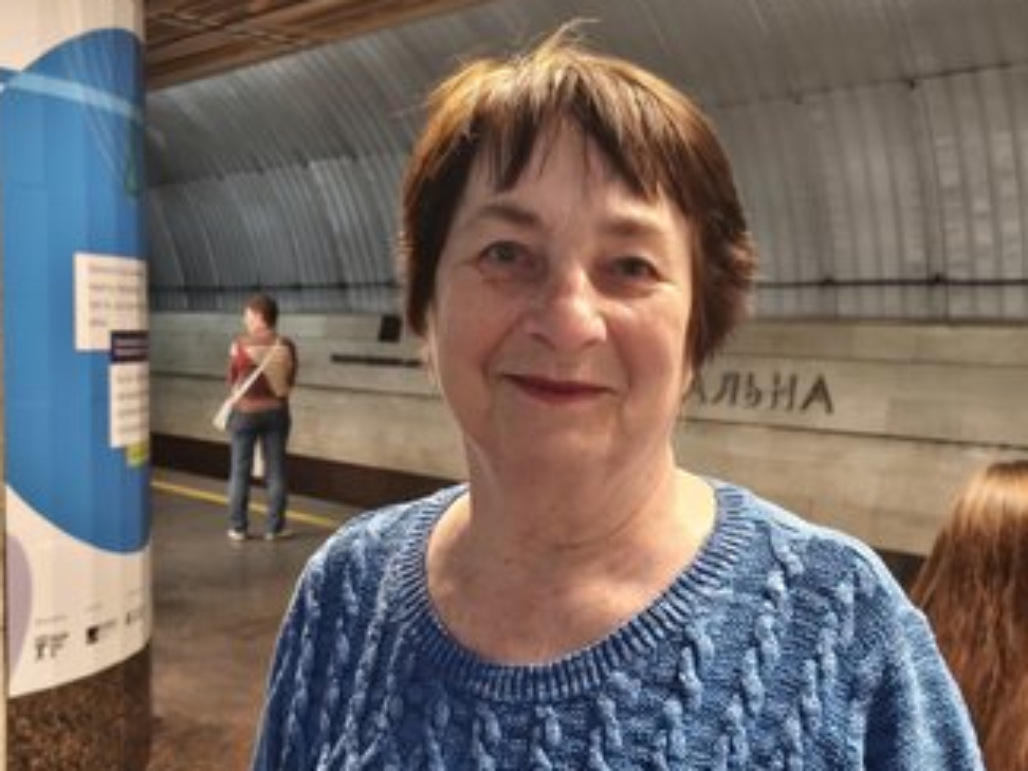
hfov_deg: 44.8
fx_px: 1247
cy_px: 403
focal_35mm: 42
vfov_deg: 34.3
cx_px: 504
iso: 1000
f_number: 1.7
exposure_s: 1/33.3
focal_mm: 5.35
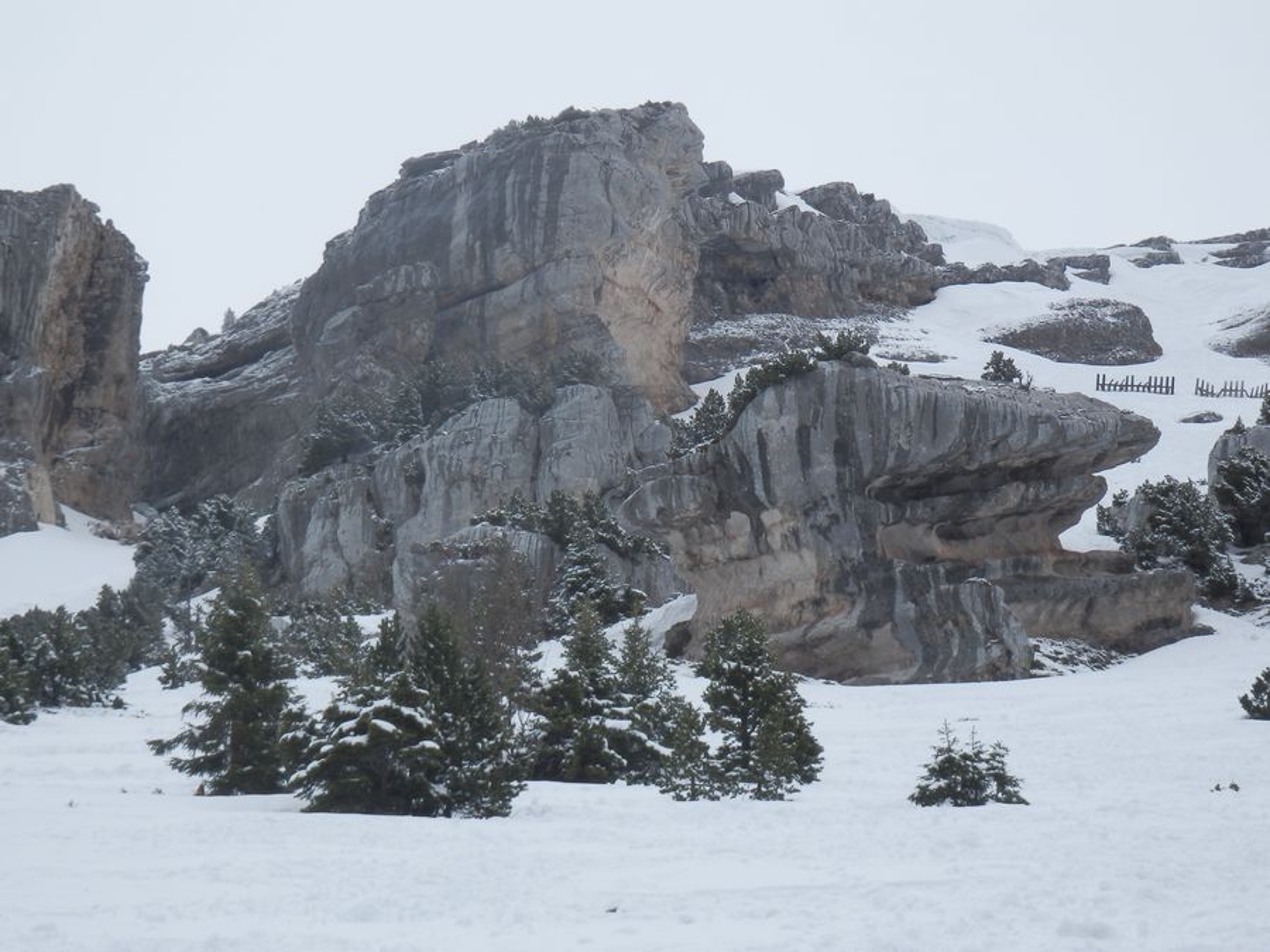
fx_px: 5136
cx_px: 635
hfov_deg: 14.1
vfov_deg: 10.6
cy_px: 476
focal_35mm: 140
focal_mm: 25.1
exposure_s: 1/500
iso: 80
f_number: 5.4
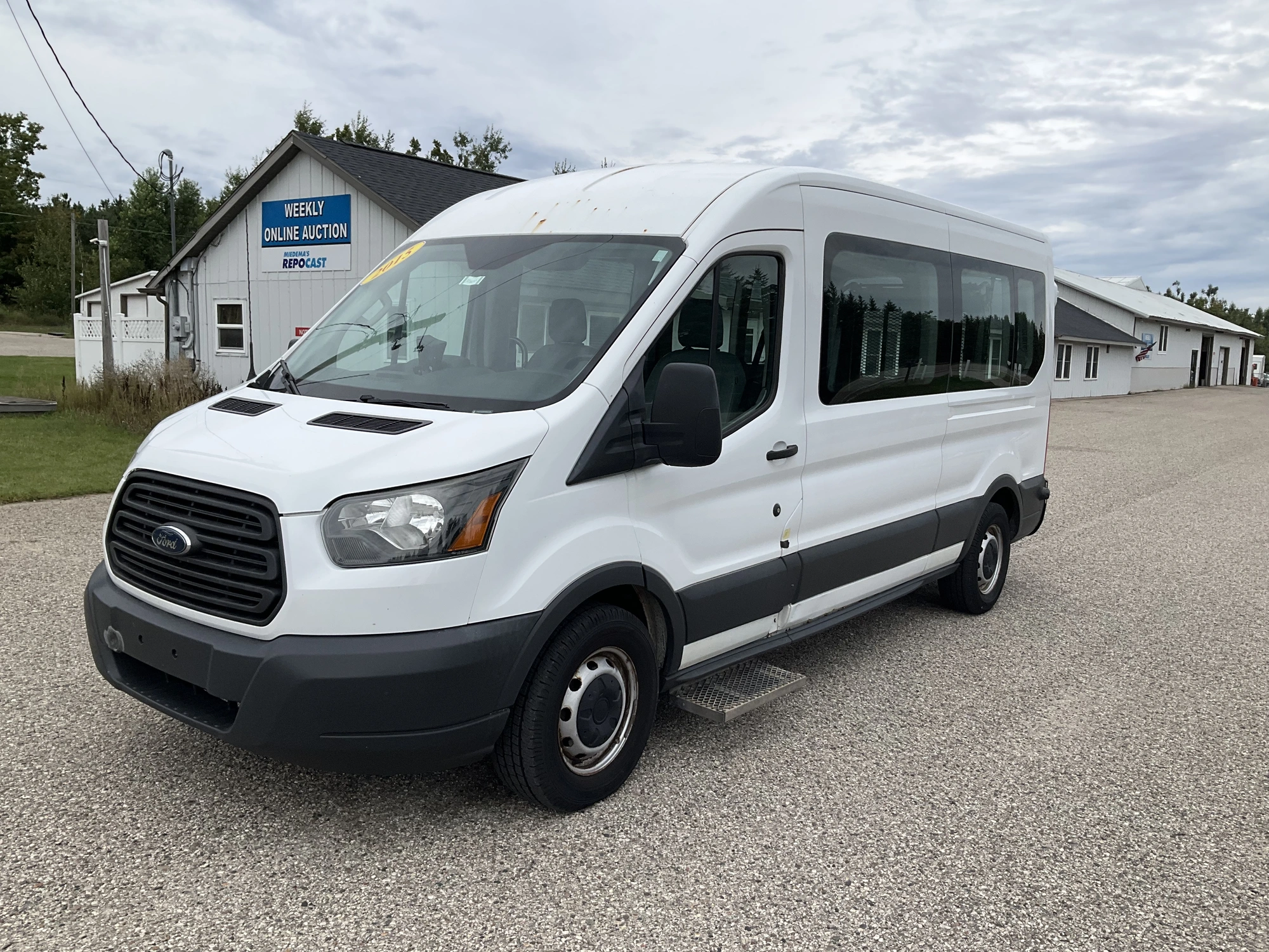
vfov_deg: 48.2
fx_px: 1063
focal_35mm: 29
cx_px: 634
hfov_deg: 61.7
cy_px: 476
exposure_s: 1/2141
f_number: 1.8
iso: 25
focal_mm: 3
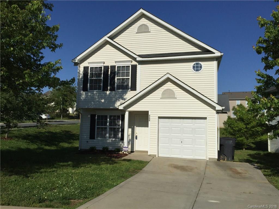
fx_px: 234
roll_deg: -1.8
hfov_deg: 61.7
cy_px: 104
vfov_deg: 48.2
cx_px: 140
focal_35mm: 29
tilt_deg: +6.8
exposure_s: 1/7937
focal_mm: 4.15
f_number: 2.2
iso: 32
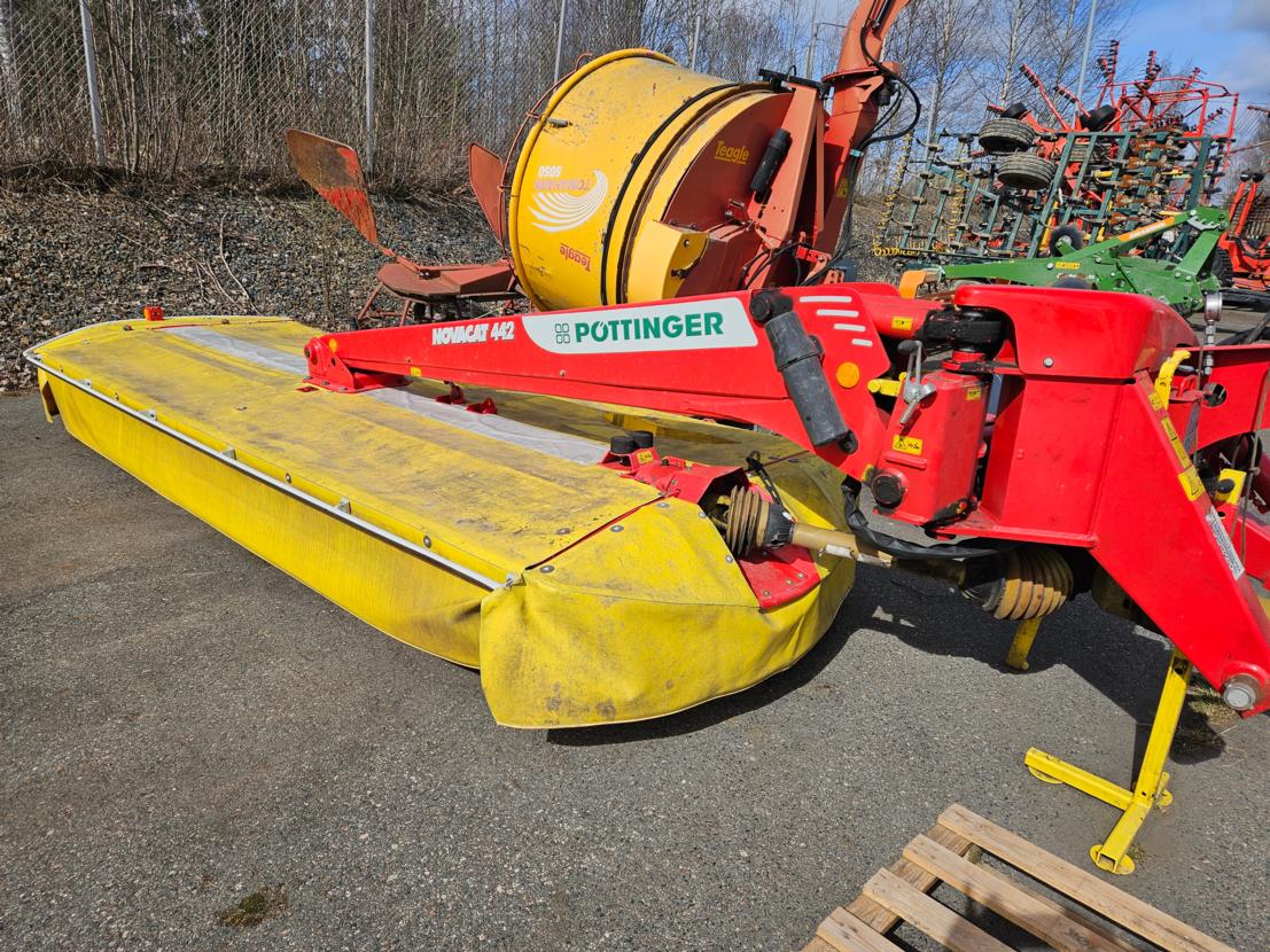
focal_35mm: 23
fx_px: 844
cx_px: 635
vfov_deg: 58.9
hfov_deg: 73.9
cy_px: 476
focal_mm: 5.4
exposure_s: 1/2643
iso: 25
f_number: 1.8
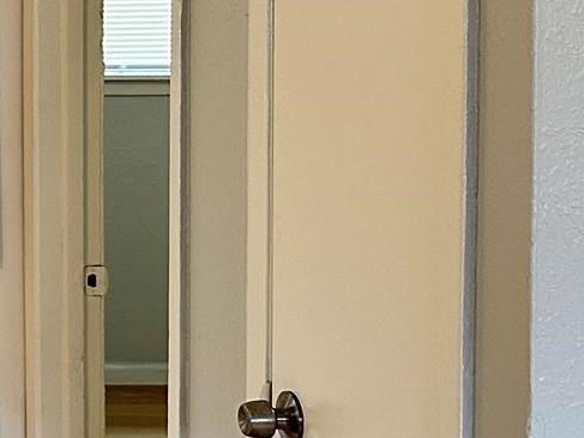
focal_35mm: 101
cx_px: -538
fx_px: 1704
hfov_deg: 15.8
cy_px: 100
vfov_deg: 14.6
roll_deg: +0.1
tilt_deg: -2.1
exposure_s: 1/60
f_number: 1.78
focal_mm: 6.86
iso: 250
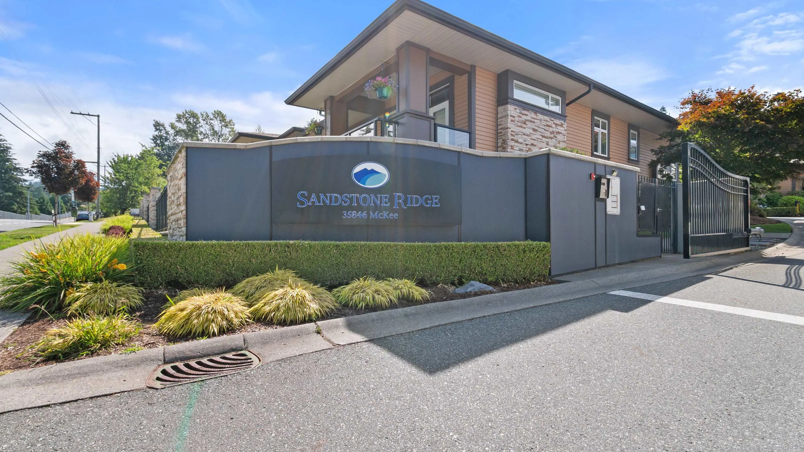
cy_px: 233
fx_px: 341
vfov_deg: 67.1
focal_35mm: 16
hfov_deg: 99.4
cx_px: 406
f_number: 9
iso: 320
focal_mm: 10
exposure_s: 1/320
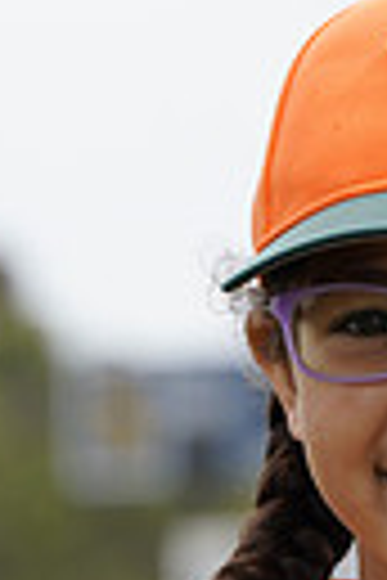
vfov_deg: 2.9
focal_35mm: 719
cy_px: 823
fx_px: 11593
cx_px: 335
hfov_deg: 1.9
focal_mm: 160
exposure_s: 1/250
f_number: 7.1
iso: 100
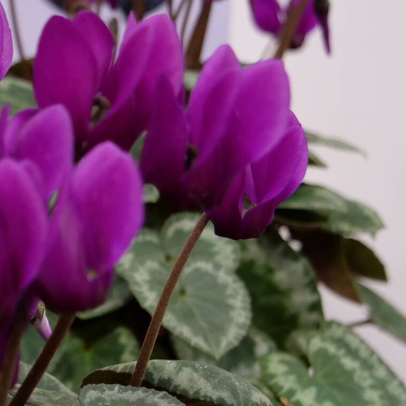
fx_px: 1420
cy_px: 265
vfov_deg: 16.2
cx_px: -140
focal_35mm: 107
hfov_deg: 15.4
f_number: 3.2
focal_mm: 18
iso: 500
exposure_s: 1/125
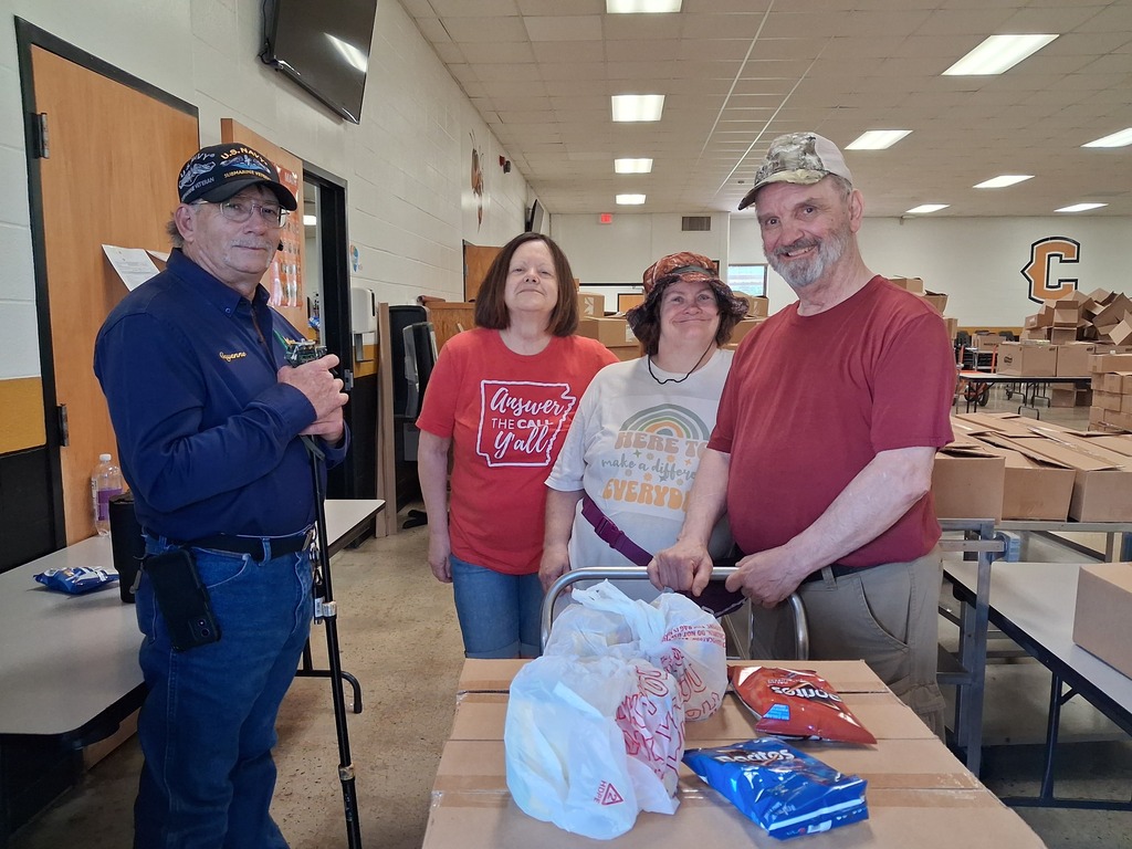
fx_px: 883
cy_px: 424
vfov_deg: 51.4
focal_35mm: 27
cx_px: 566
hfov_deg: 65.3
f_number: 1.8
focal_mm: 4
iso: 320
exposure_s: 1/120
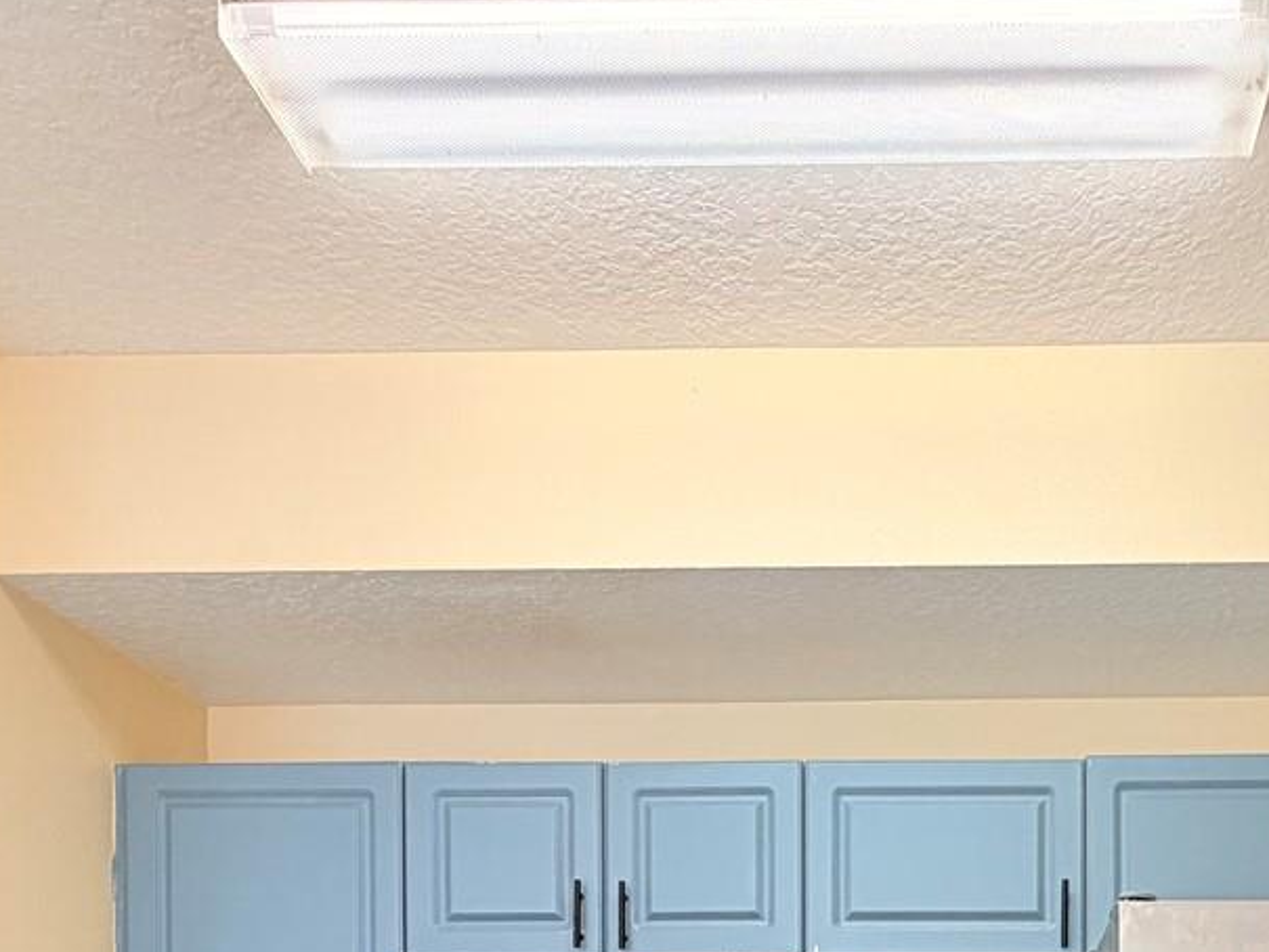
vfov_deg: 31.2
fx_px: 1357
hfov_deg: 48.2
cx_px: 954
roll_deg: +0.7
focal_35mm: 37
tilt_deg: -0.8
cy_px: 1195
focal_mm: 2.22
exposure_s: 1/120
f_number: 2.2
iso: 160
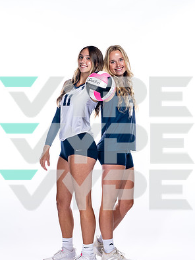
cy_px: 144
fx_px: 848
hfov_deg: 13.1
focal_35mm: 113
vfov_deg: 17.4
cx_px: 97
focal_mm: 103
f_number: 5.6
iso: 400
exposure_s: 1/250
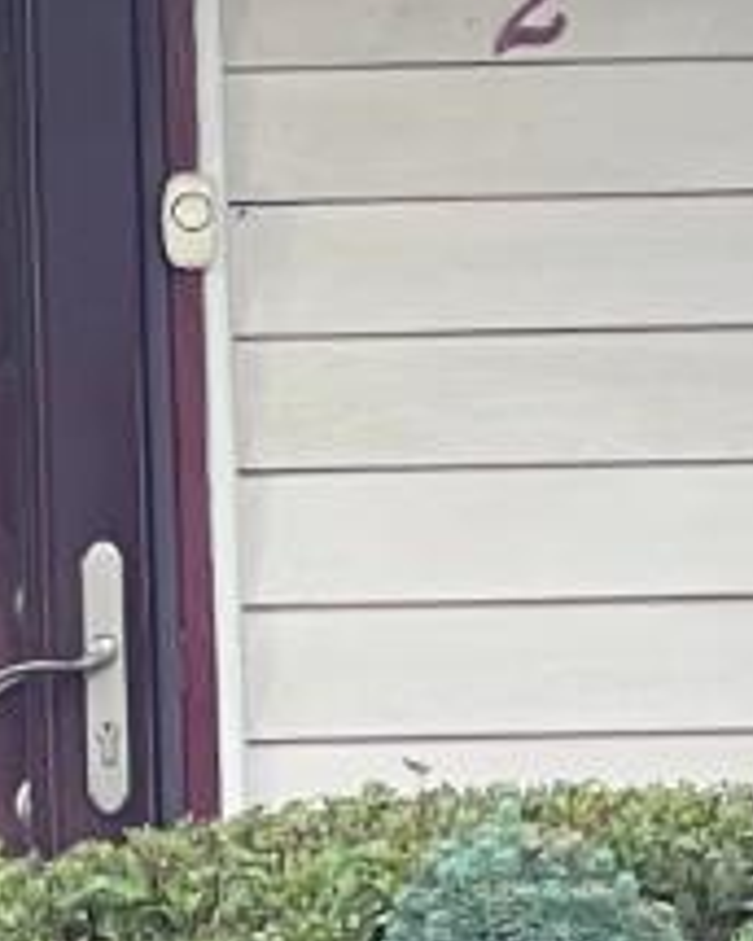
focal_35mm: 524
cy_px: 1114
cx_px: -306
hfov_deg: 2.9
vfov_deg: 3.7
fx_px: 14597
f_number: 2.8
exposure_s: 1/99
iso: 125
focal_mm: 9
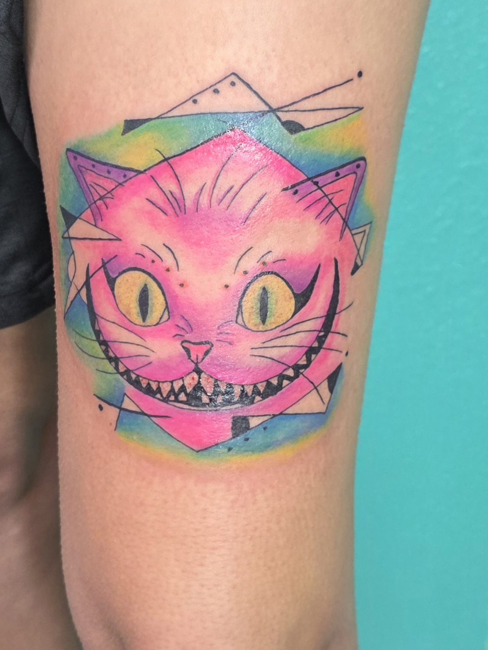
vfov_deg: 71.6
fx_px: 451
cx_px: 250
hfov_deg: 56.8
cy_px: 313
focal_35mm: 24
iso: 320
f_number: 1.7
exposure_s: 1/120
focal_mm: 6.3
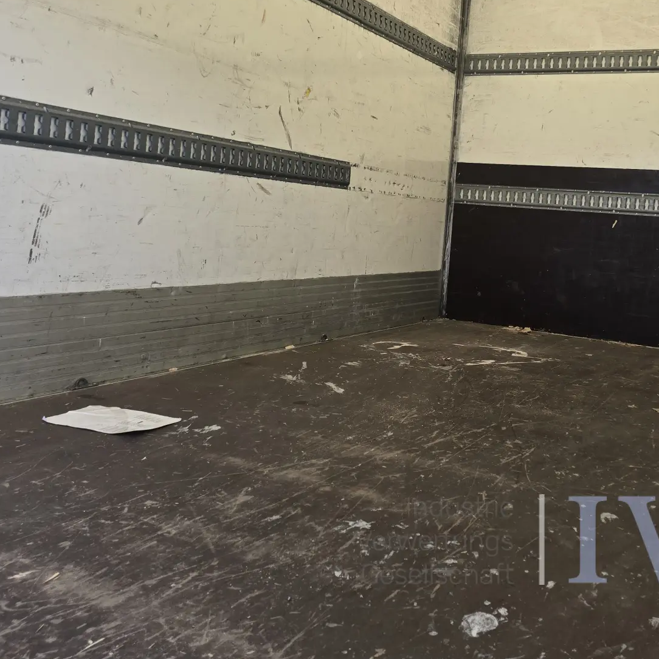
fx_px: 775
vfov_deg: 45.5
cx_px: 443
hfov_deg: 45.3
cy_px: 235
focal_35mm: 36
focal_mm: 6.3
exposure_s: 1/180
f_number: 1.7
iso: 12
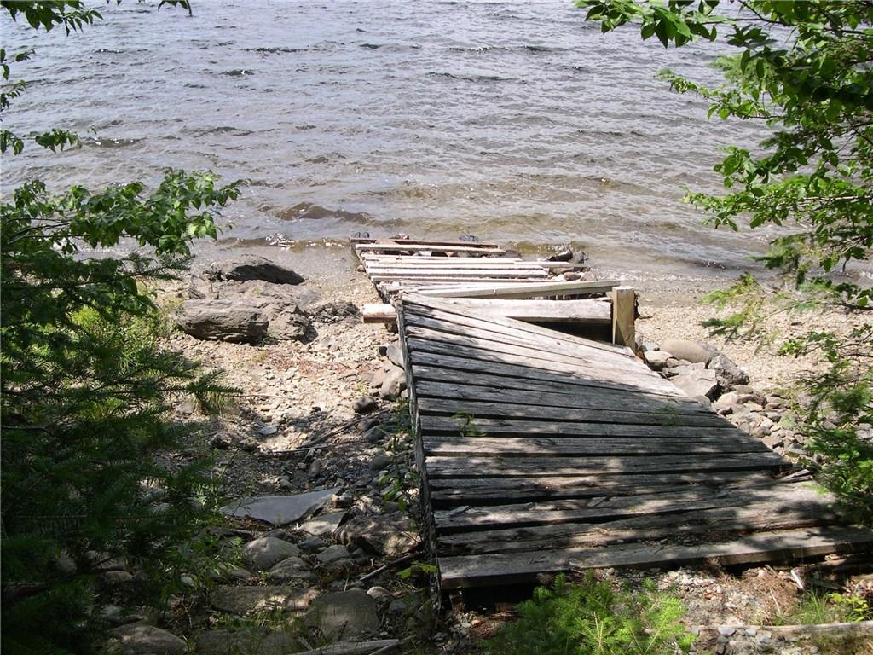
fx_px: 958
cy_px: 328
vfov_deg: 37.7
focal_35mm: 38
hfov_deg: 49.0
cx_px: 436
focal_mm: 8
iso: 100
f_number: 7.6
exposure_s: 1/92.7
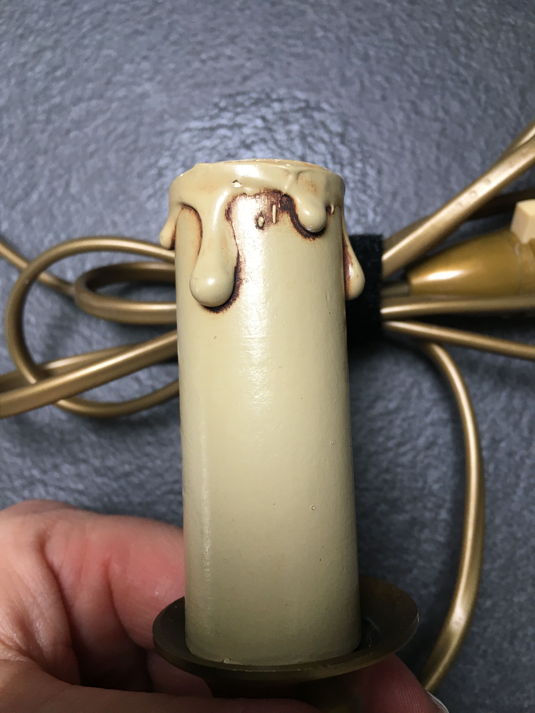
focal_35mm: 29
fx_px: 598
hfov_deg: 48.2
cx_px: 268
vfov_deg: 61.7
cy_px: 356
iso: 100
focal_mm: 4.15
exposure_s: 1/33
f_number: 2.2
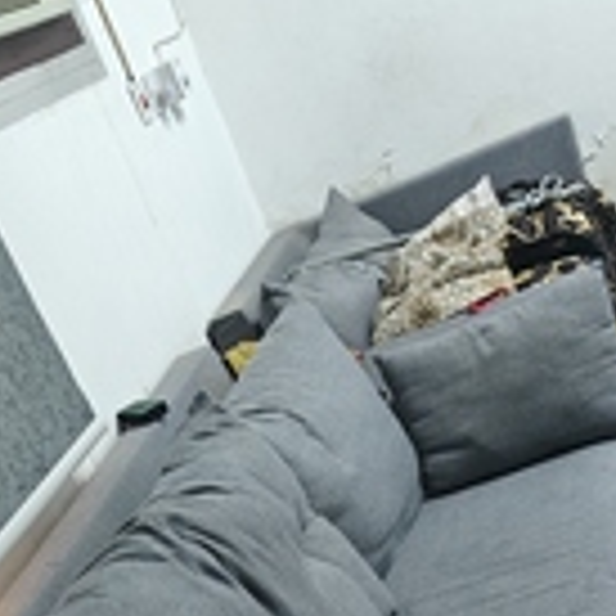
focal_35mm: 71
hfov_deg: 24.3
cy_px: 861
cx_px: 380
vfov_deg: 21.3
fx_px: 1429
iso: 400
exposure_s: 1/60
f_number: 1.8
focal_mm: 5.59
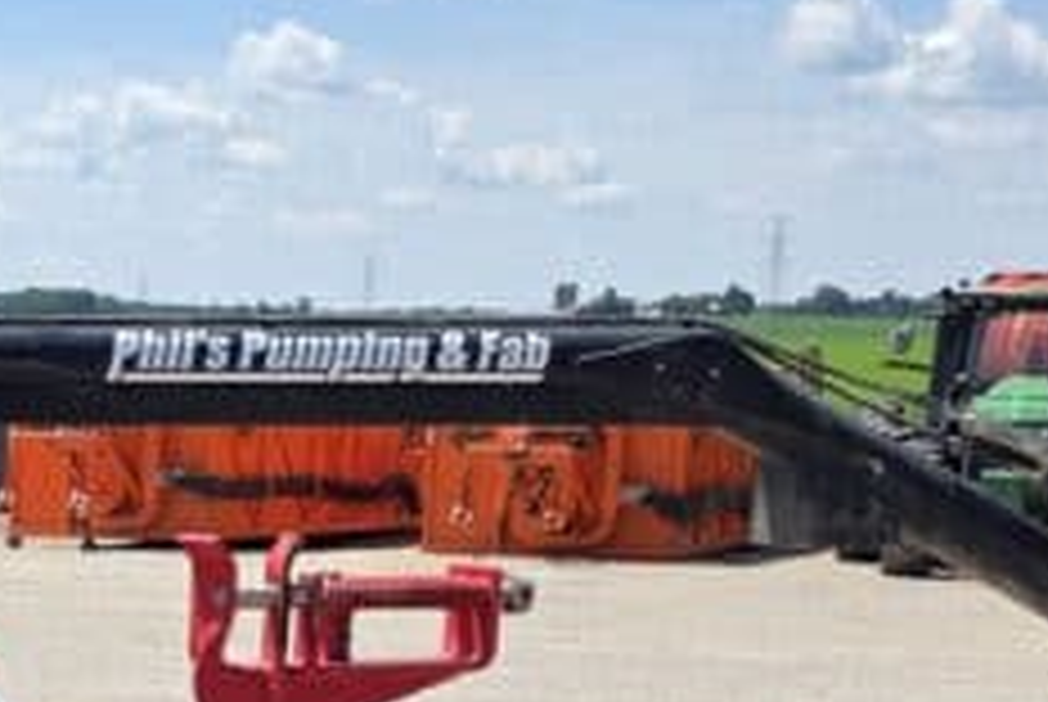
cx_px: -247
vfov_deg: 15.9
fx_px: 2390
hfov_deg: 22.5
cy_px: 886
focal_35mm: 82
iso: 80
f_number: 1.7
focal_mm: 6.3
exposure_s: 1/4766
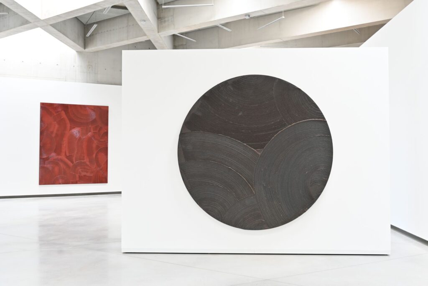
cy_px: 143
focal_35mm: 35
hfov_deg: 54.1
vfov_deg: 37.6
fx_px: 419
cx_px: 214
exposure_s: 1/1.6
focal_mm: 23.5
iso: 100
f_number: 8
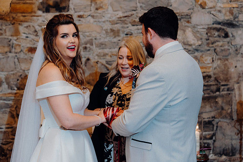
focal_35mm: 70
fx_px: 473
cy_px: 81
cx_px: 122
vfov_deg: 19.5
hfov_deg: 28.8
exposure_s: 1/200
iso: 2500
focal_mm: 70
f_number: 3.5
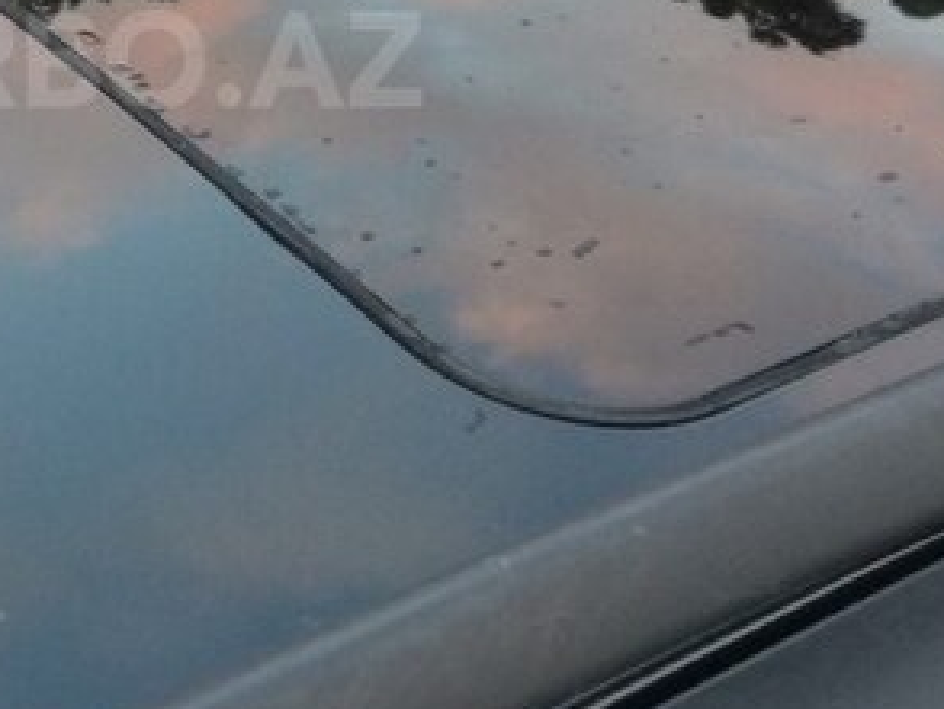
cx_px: 93
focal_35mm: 65
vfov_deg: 22.0
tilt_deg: -29.0
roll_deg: +4.0
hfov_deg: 28.6
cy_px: 59
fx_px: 1774
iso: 100
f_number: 2.2
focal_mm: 4.15
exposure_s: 1/33
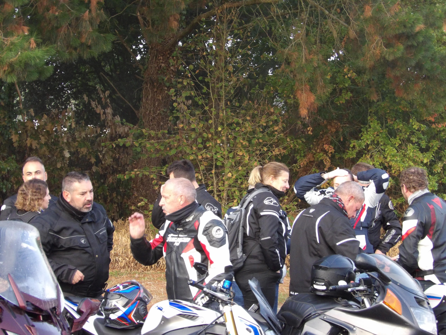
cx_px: 223
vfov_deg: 12.2
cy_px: 168
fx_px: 1559
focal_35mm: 121
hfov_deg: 16.3
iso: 449
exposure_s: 1/100
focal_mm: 21.7
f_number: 4.2
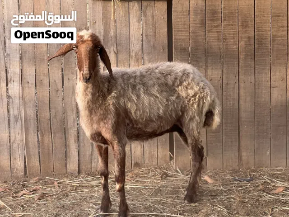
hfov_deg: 25.3
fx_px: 643
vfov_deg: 19.1
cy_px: 108
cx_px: 144
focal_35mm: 77
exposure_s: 1/99
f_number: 2.8
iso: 50
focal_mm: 9
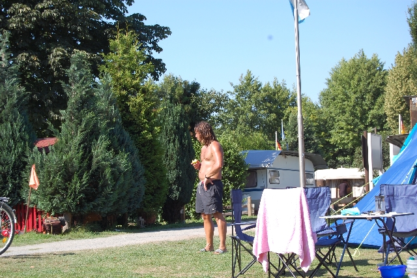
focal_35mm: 82
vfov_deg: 16.5
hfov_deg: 24.6
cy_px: 139
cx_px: 208
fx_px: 955
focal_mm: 55
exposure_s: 1/200
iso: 200
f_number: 7.1
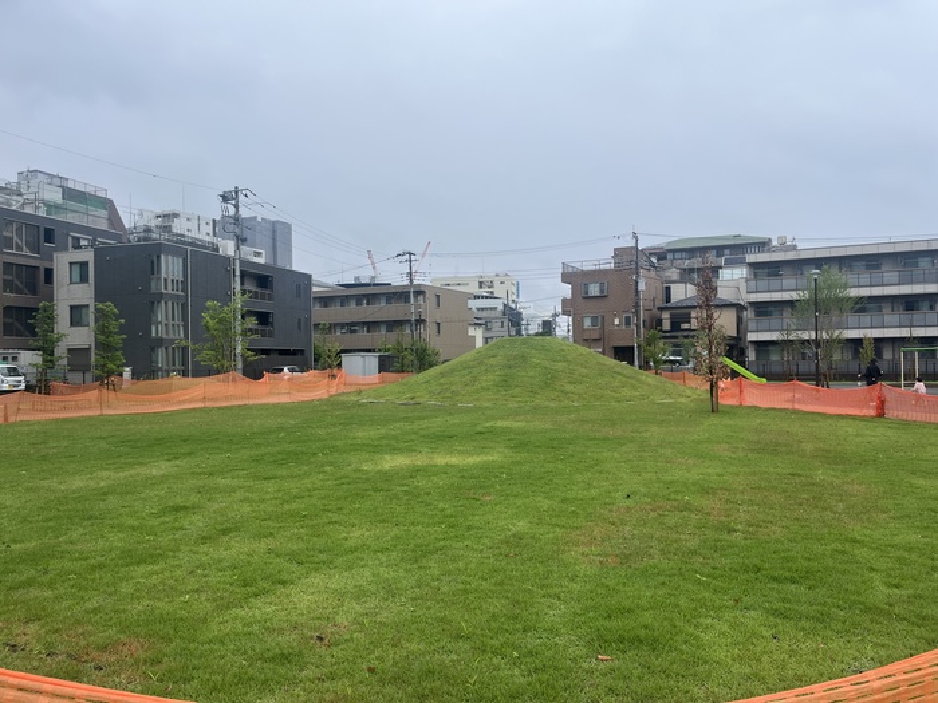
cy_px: 352
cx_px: 469
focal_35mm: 26
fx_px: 705
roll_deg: +0.4
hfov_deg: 67.3
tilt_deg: +1.0
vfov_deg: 53.1
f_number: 1.6
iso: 50
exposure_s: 1/1372
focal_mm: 5.1
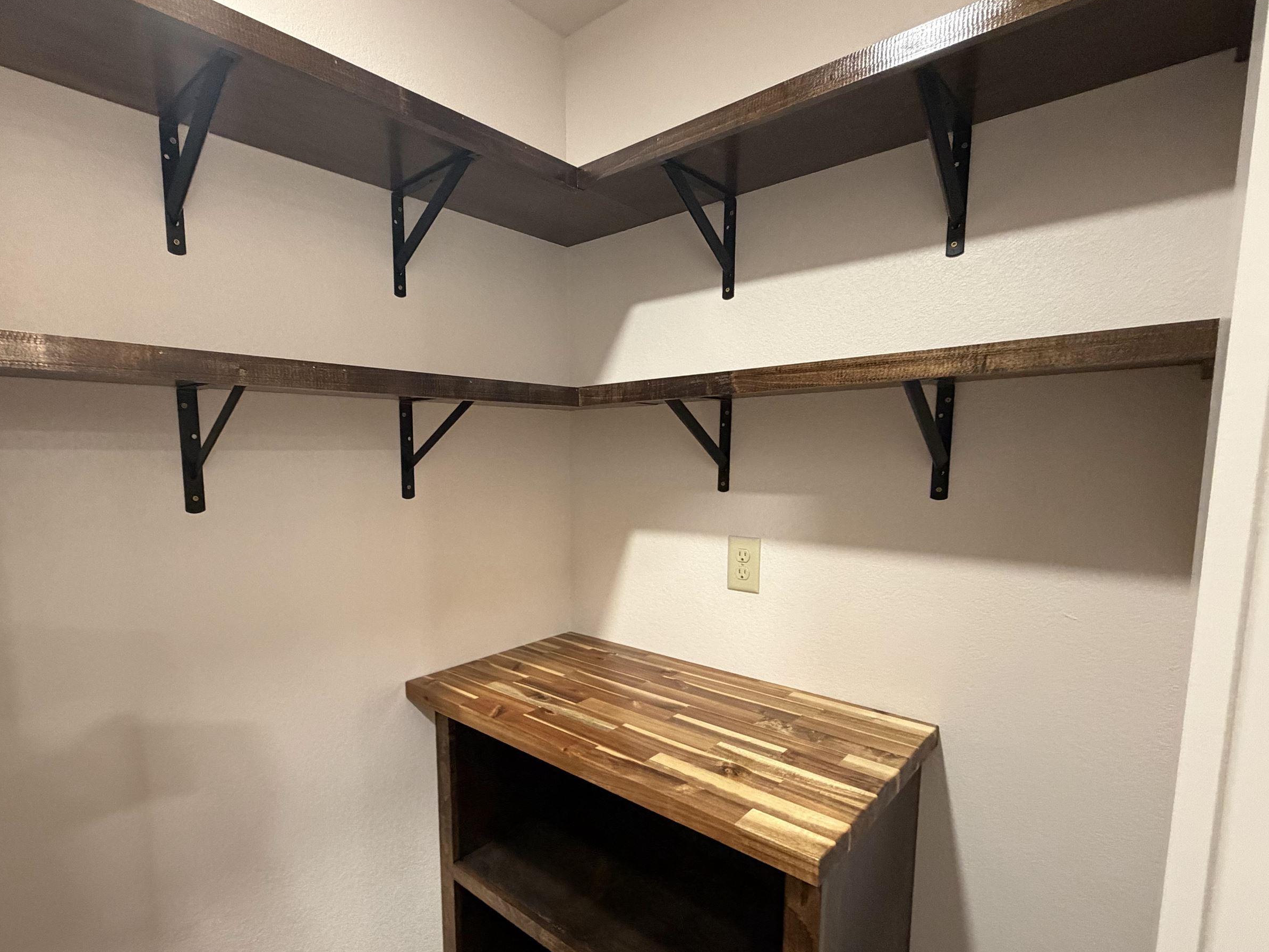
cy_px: 529
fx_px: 660
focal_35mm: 18
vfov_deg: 71.4
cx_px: 557
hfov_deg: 87.3
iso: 500
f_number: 2.2
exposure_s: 1/60
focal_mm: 2.22
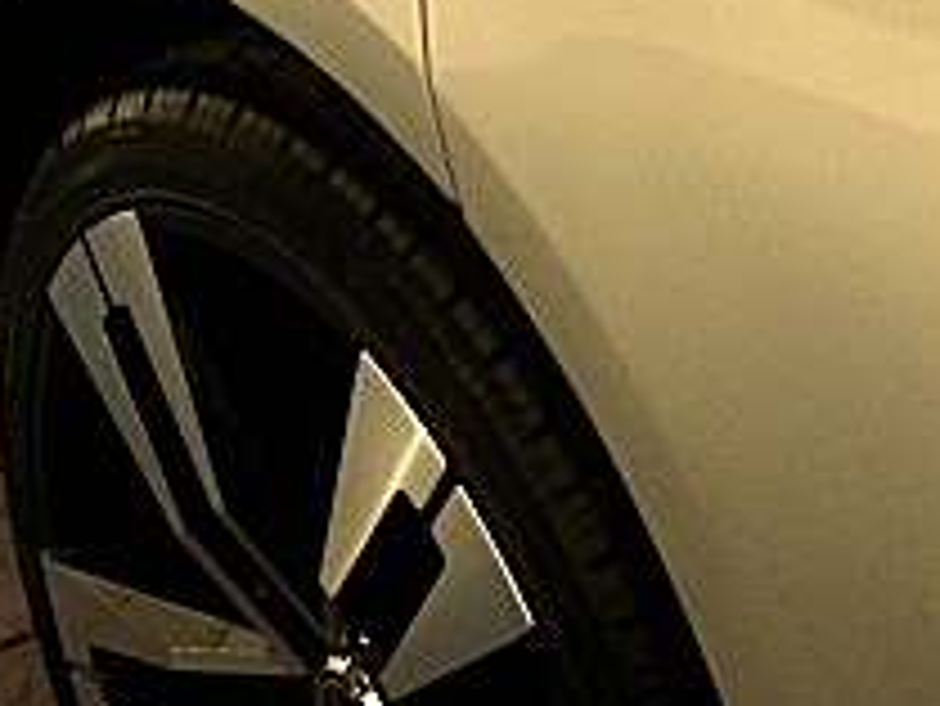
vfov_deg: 13.5
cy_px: 328
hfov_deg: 17.9
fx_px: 2989
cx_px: 490
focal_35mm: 110
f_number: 2.8
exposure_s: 1/250
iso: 50
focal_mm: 6.3
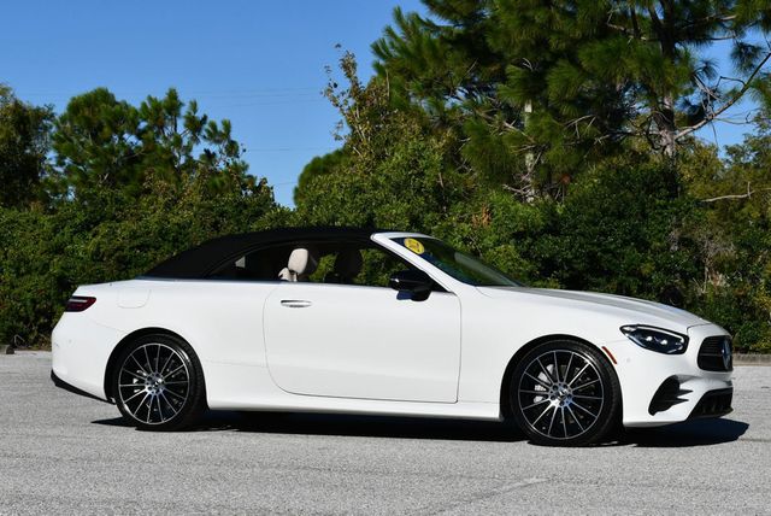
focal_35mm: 80
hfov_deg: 25.3
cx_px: 386
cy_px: 258
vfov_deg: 17.1
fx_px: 1715
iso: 100
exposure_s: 1/400
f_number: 10
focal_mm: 40
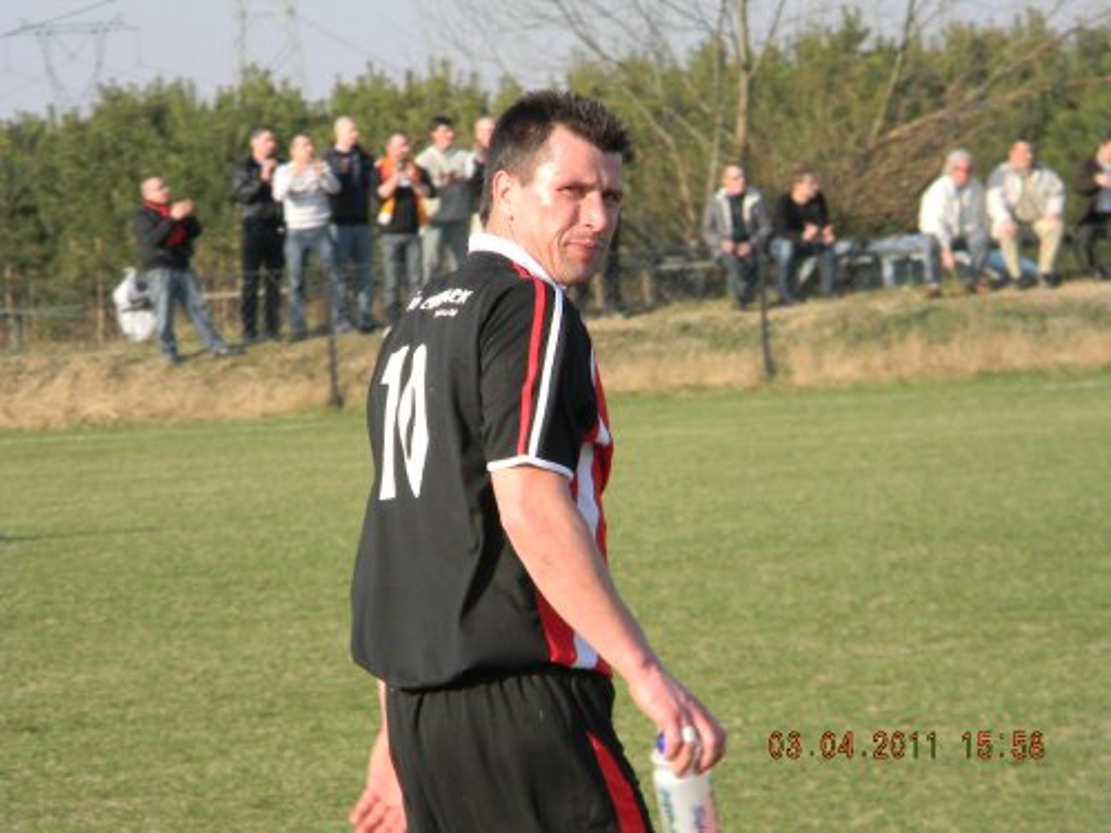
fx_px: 8922
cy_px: 416
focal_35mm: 278
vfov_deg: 5.3
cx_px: 556
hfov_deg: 7.1
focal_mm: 50.4
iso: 80
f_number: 5.4
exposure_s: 1/195
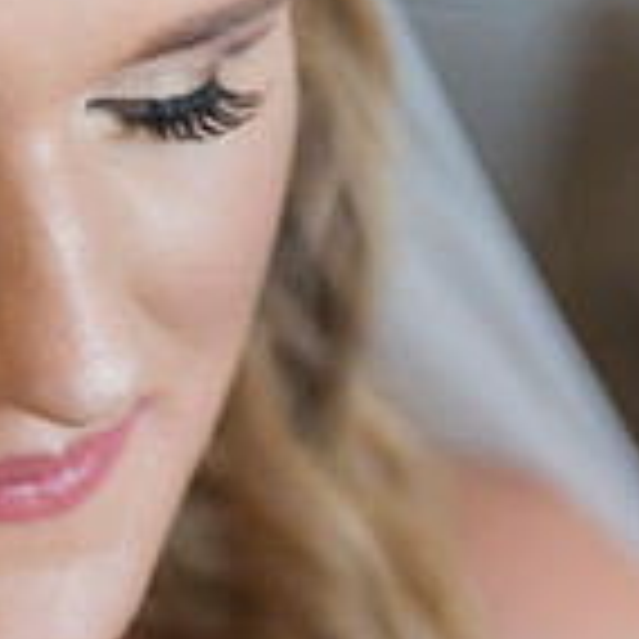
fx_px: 3947
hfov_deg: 9.2
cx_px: 4
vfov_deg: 9.2
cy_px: 472
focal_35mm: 189
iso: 1000
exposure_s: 1/100
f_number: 2.8
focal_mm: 70
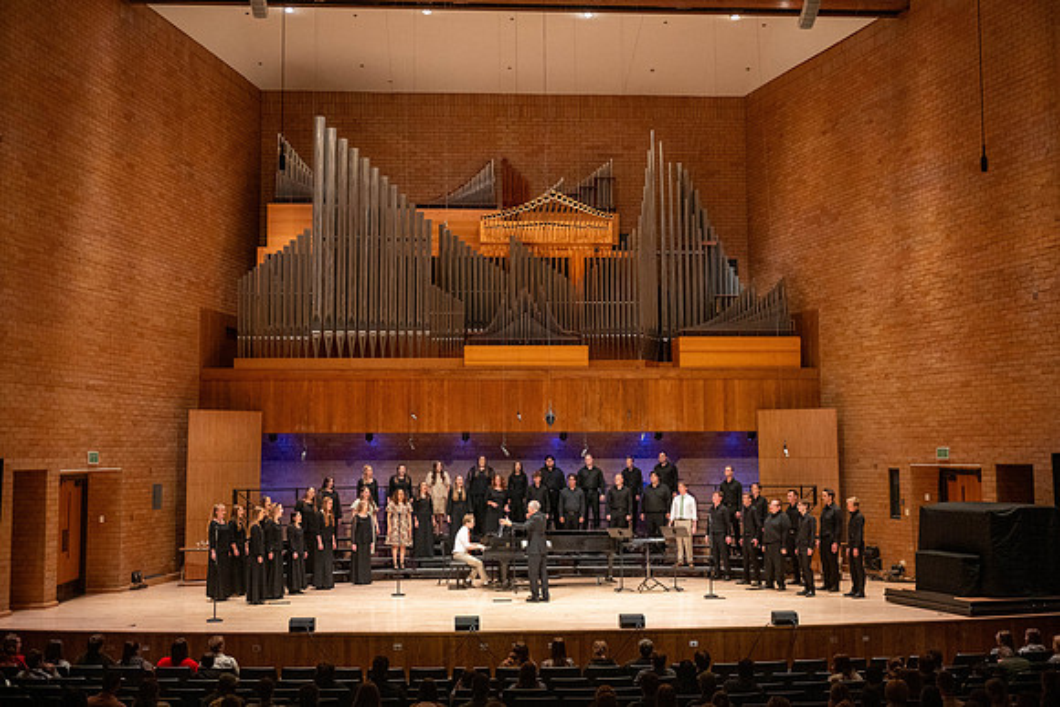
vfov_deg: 30.9
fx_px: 1280
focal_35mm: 43
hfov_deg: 45.0
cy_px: 353
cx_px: 540
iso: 3200
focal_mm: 42
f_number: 2.8
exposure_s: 1/500
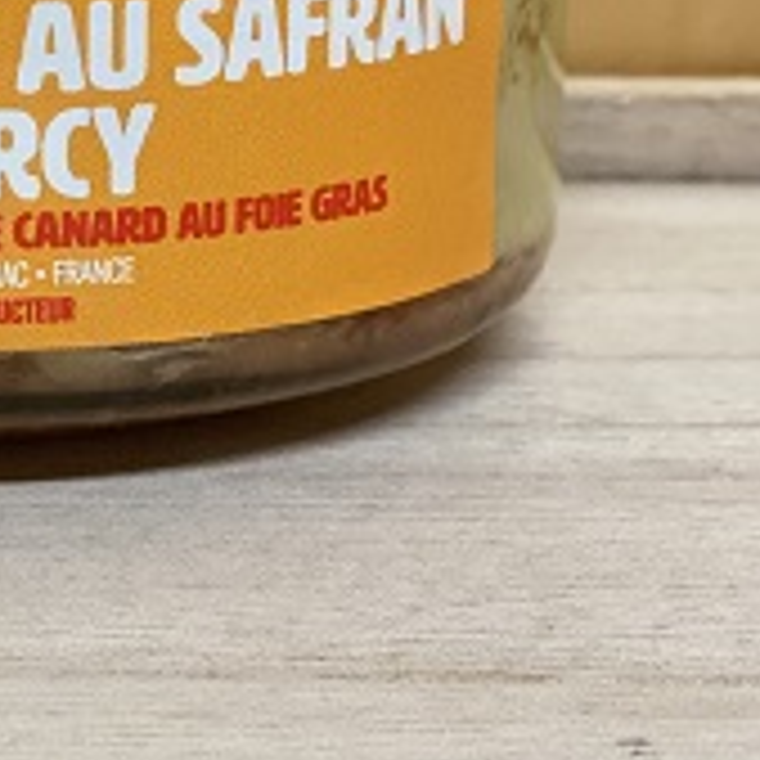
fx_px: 3602
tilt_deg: -14.0
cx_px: -54
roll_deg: -1.1
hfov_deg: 11.9
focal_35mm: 145
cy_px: 173
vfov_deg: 12.0
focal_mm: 6
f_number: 2
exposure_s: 1/100
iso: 160
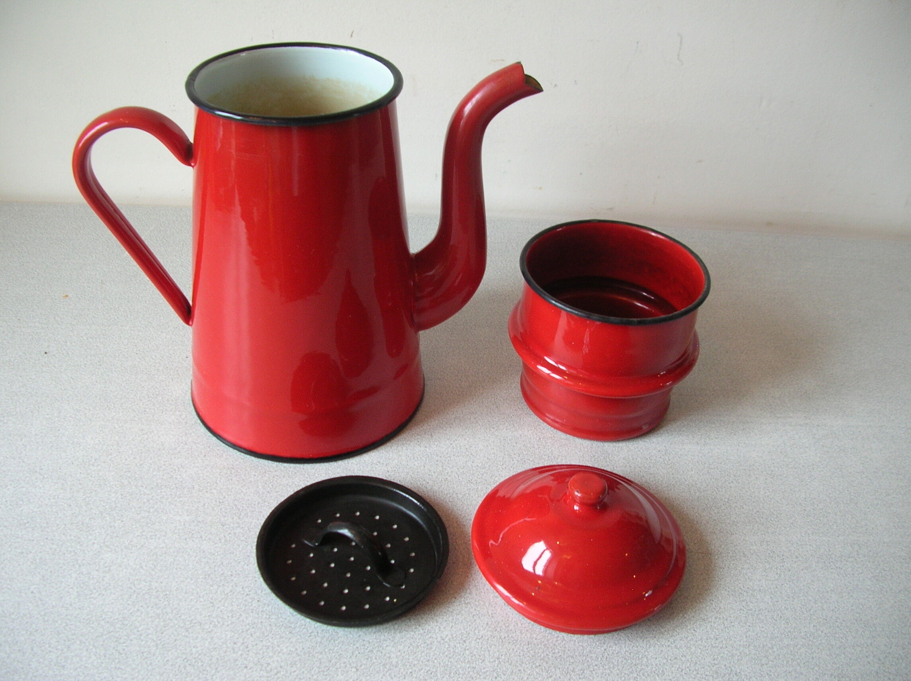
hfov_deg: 52.7
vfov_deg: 40.6
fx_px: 920
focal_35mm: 35
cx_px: 456
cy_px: 340
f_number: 2.8
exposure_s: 1/5.7
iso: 60
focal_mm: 5.8
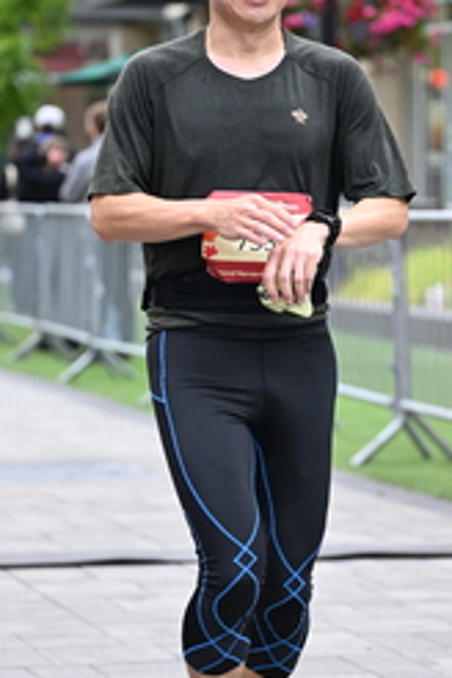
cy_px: 325
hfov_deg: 8.0
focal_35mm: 172
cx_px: 316
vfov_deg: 11.9
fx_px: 3239
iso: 1250
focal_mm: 77
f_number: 2.8
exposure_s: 1/1600
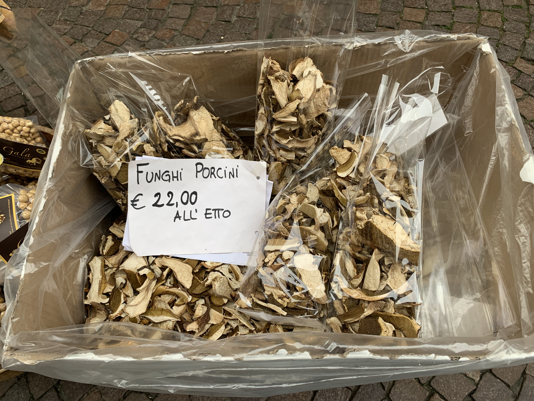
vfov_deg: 53.1
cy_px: 200
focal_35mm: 26
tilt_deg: -60.4
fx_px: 401
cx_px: 267
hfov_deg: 67.3
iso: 50
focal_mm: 4.25
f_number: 1.8
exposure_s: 1/121
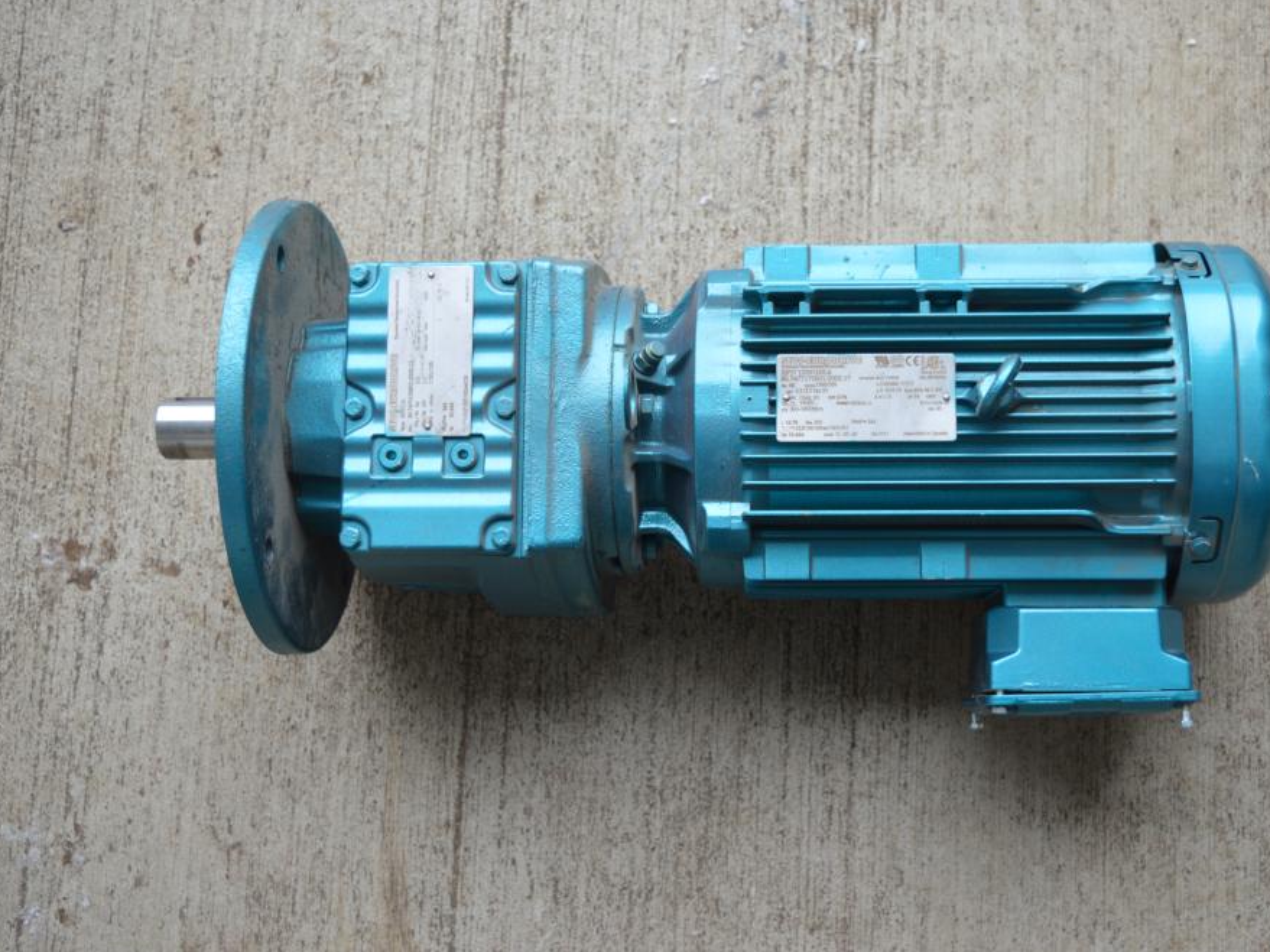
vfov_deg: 30.5
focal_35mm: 48
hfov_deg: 39.9
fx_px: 1744
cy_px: 473
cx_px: 714
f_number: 4.5
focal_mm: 29
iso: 400
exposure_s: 1/80
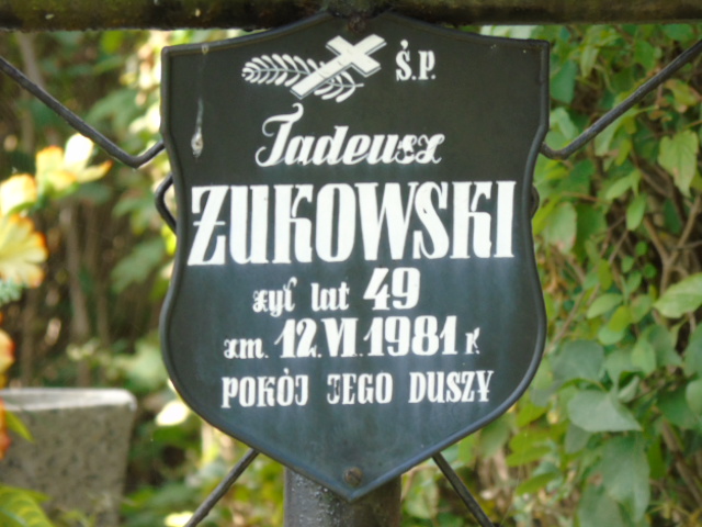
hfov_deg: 5.5
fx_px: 7362
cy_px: 264
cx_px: 351
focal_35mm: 363
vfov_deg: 4.1
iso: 320
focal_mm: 65
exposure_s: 1/125
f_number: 5.2
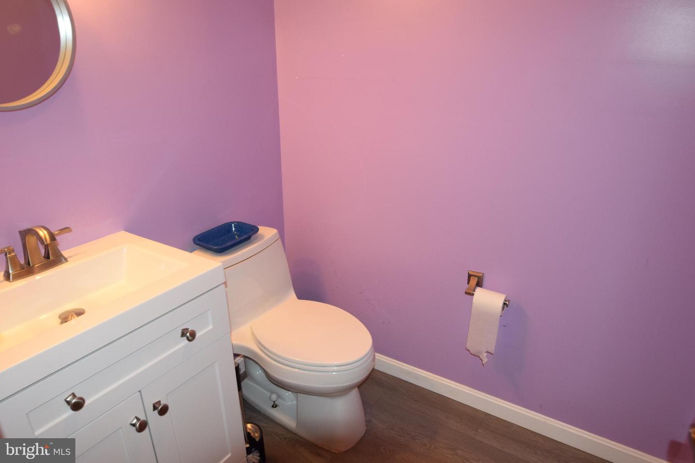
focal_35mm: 24
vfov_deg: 53.1
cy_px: 232
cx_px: 348
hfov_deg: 73.7
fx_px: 463
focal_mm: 16
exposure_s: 1/80
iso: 800
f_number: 4.5
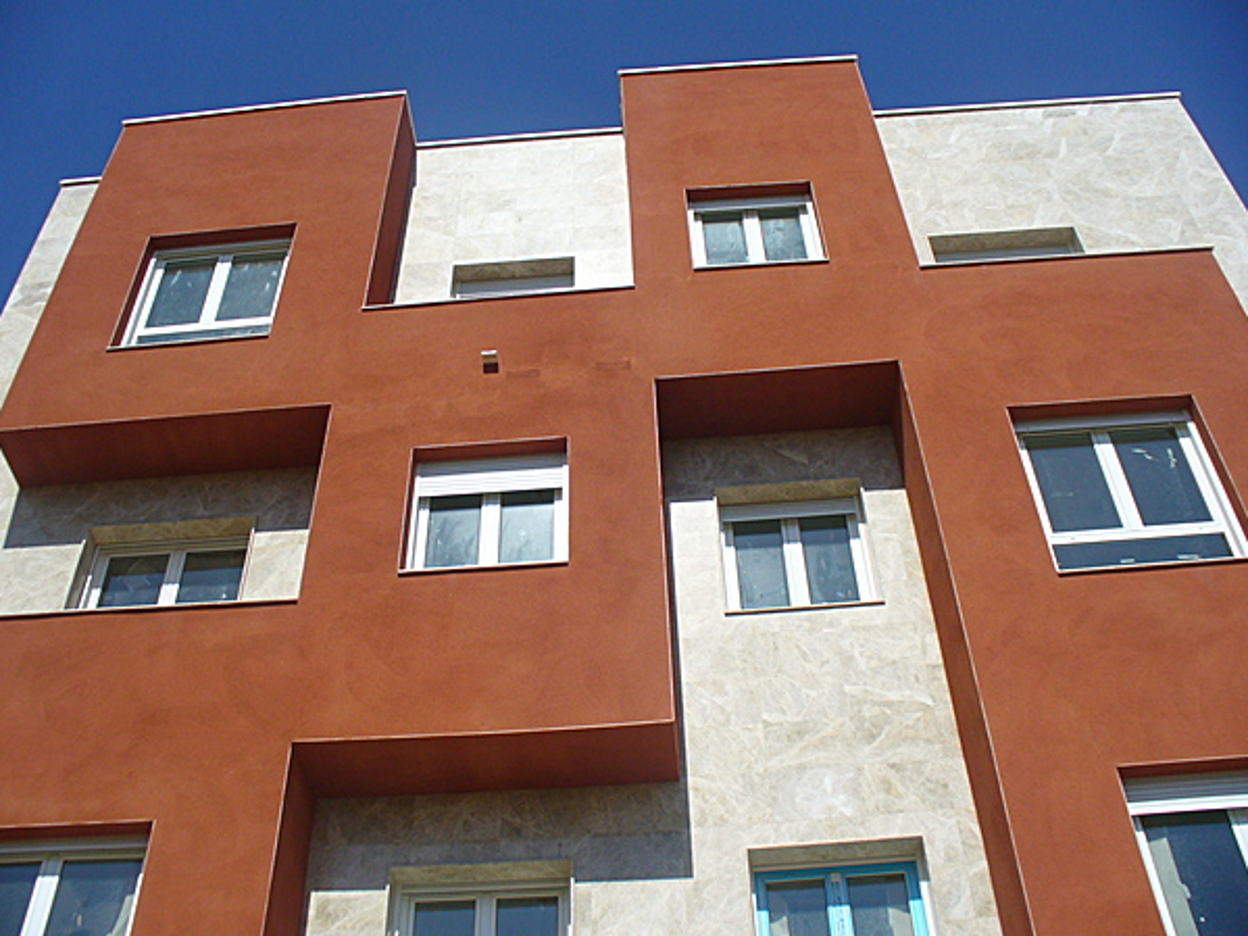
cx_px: 614
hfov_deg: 49.0
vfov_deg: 37.7
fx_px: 1370
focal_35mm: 38
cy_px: 458
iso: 80
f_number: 5.6
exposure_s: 1/640
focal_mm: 6.1
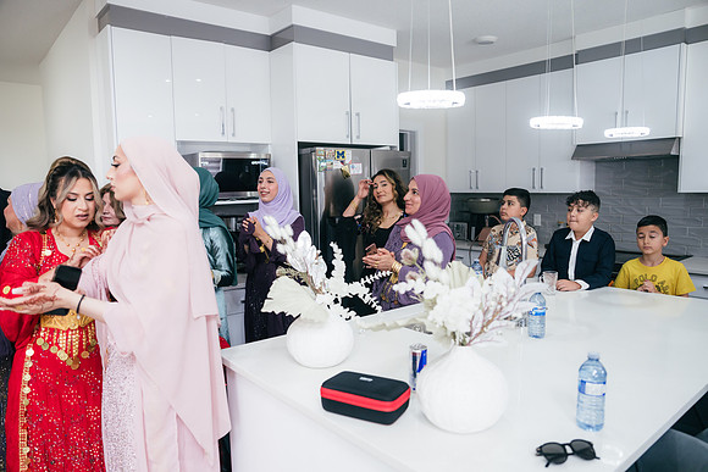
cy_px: 236
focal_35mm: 24
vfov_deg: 53.2
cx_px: 354
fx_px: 472
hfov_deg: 73.7
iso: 640
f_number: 2.8
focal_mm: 24
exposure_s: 1/160
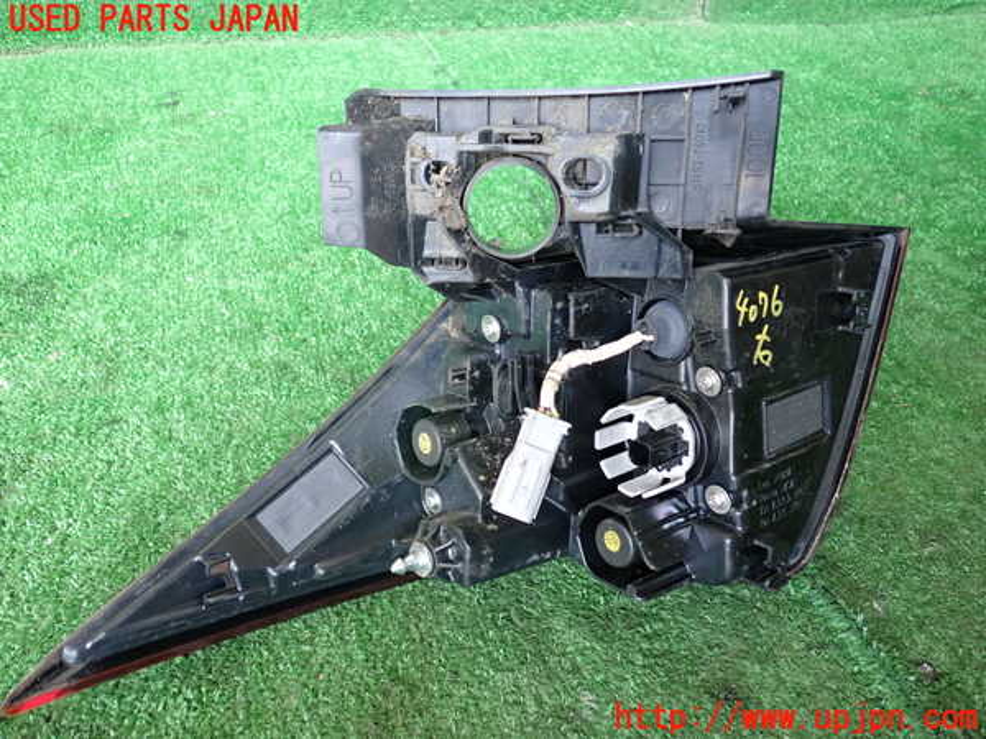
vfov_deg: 46.8
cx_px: 493
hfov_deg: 60.0
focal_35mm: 30
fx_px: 855
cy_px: 370
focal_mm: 5.4
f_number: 2.3
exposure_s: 1/50
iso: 250
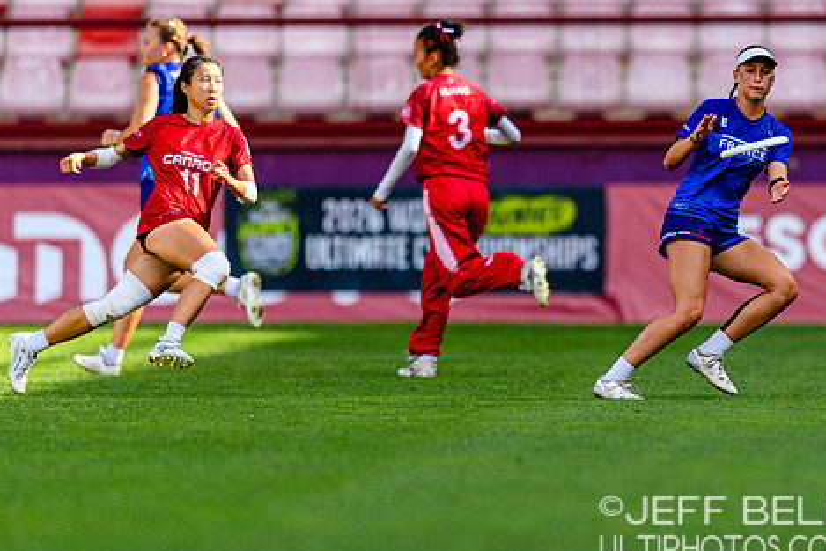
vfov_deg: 1.8
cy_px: 260
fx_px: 17740
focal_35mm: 773
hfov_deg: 2.7
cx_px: 698
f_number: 3.2
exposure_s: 1/1250
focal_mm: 400
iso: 280
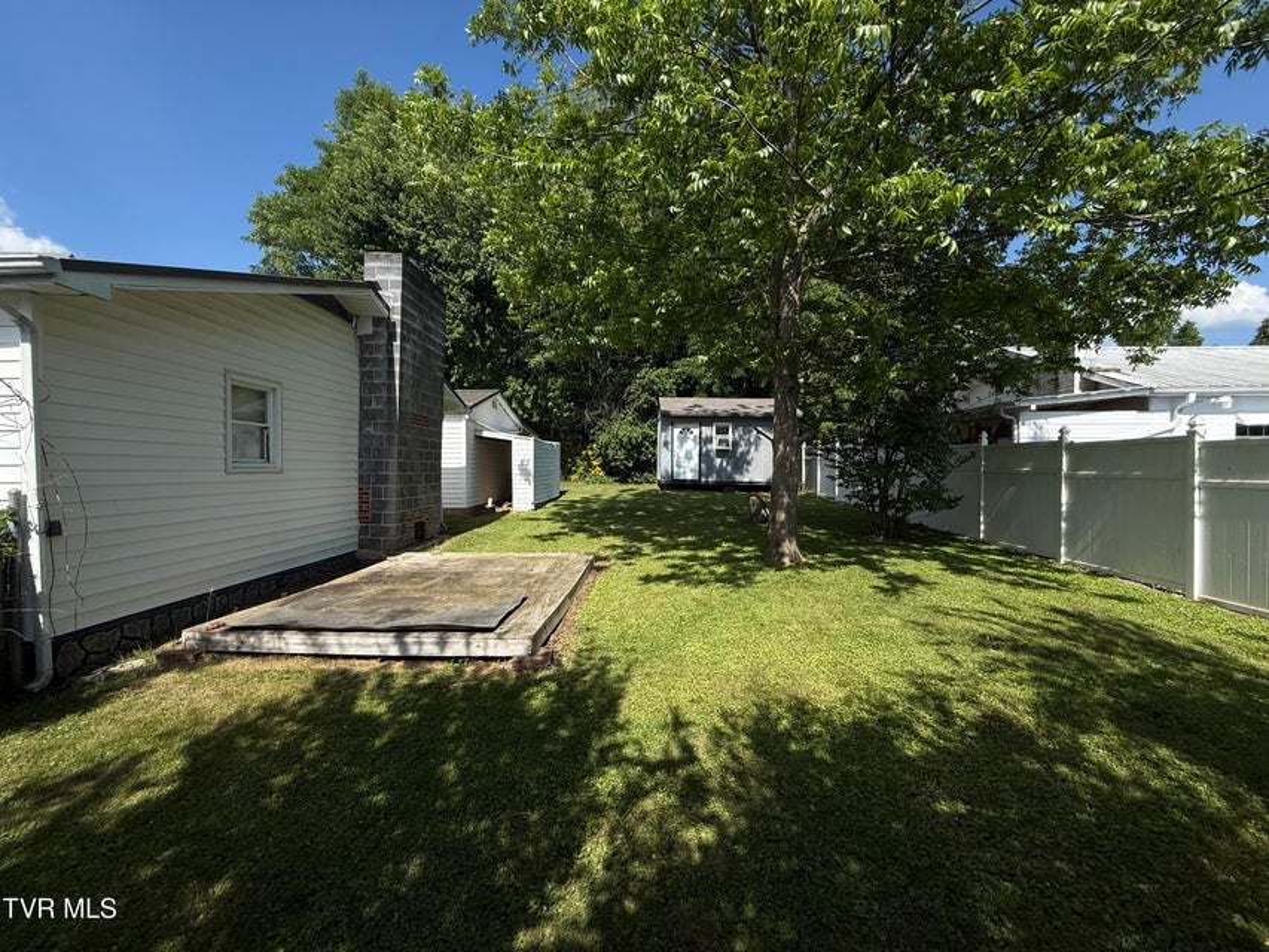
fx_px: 513
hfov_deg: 102.1
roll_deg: +0.5
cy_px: 476
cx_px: 634
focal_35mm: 14
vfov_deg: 85.7
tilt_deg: -0.8
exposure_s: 1/2165
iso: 50
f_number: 2.2
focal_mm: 2.22
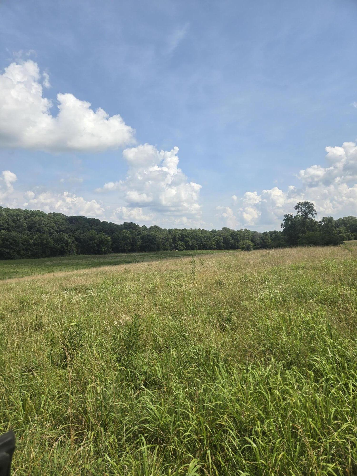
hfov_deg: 58.9
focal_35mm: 23
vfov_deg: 73.9
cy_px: 238
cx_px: 178
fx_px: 316
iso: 25
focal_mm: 5.4
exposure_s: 1/2828
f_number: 1.8
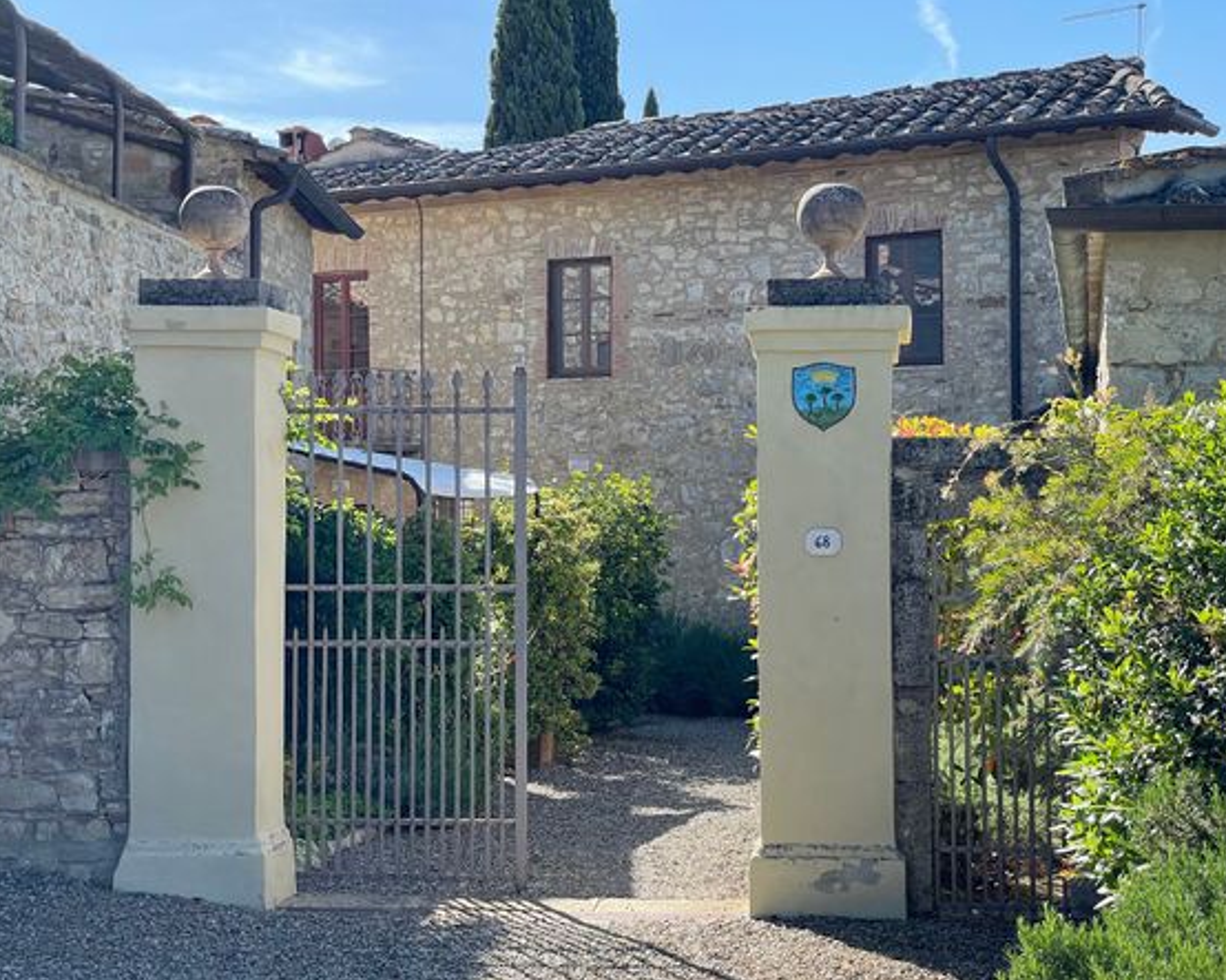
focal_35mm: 55
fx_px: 1995
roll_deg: +0.9
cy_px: 489
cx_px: 642
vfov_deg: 27.6
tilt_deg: -0.9
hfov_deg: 34.1
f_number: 2
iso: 25
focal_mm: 6
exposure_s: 1/727
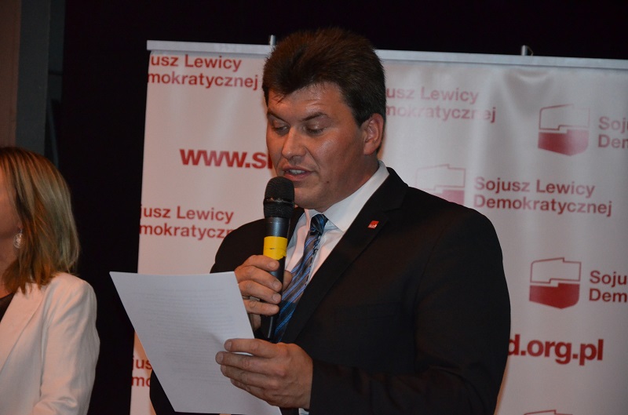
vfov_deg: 8.7
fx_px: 2740
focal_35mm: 158
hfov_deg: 13.1
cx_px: 314
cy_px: 208
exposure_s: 1/60
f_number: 5.6
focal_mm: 105
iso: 3200
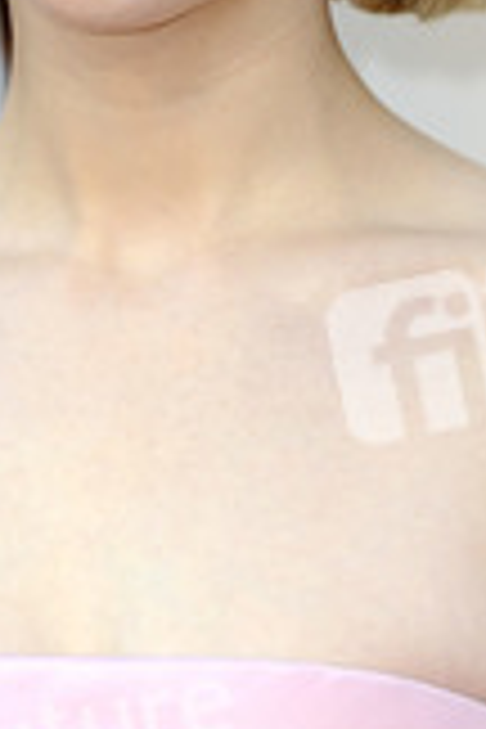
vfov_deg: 2.8
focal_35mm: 740
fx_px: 14984
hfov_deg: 1.9
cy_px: 112
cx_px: 151
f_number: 8
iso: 1000
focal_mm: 300
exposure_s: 1/250
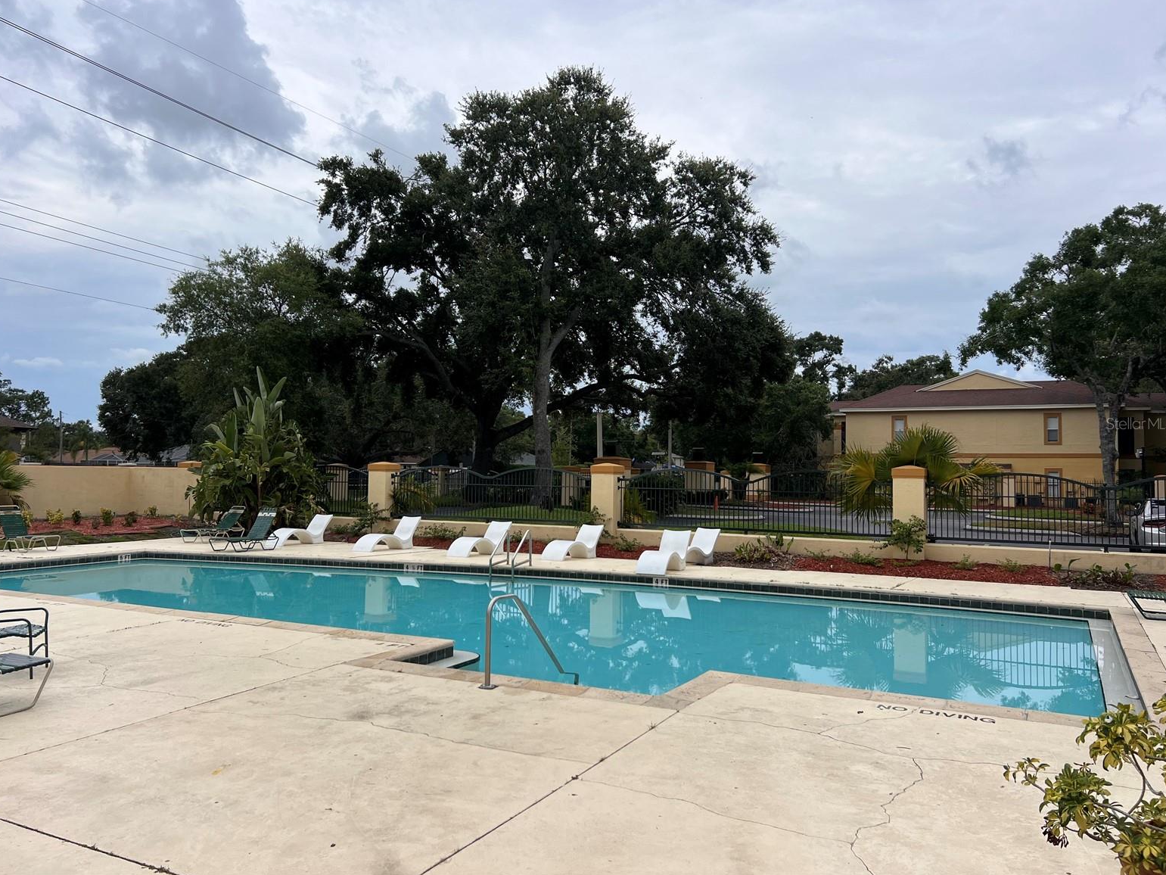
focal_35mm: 27
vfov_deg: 51.4
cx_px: 572
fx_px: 910
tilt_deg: +2.4
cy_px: 423
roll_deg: -1.3
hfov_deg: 65.3
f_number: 1.5
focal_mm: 5.7
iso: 50
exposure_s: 1/4115
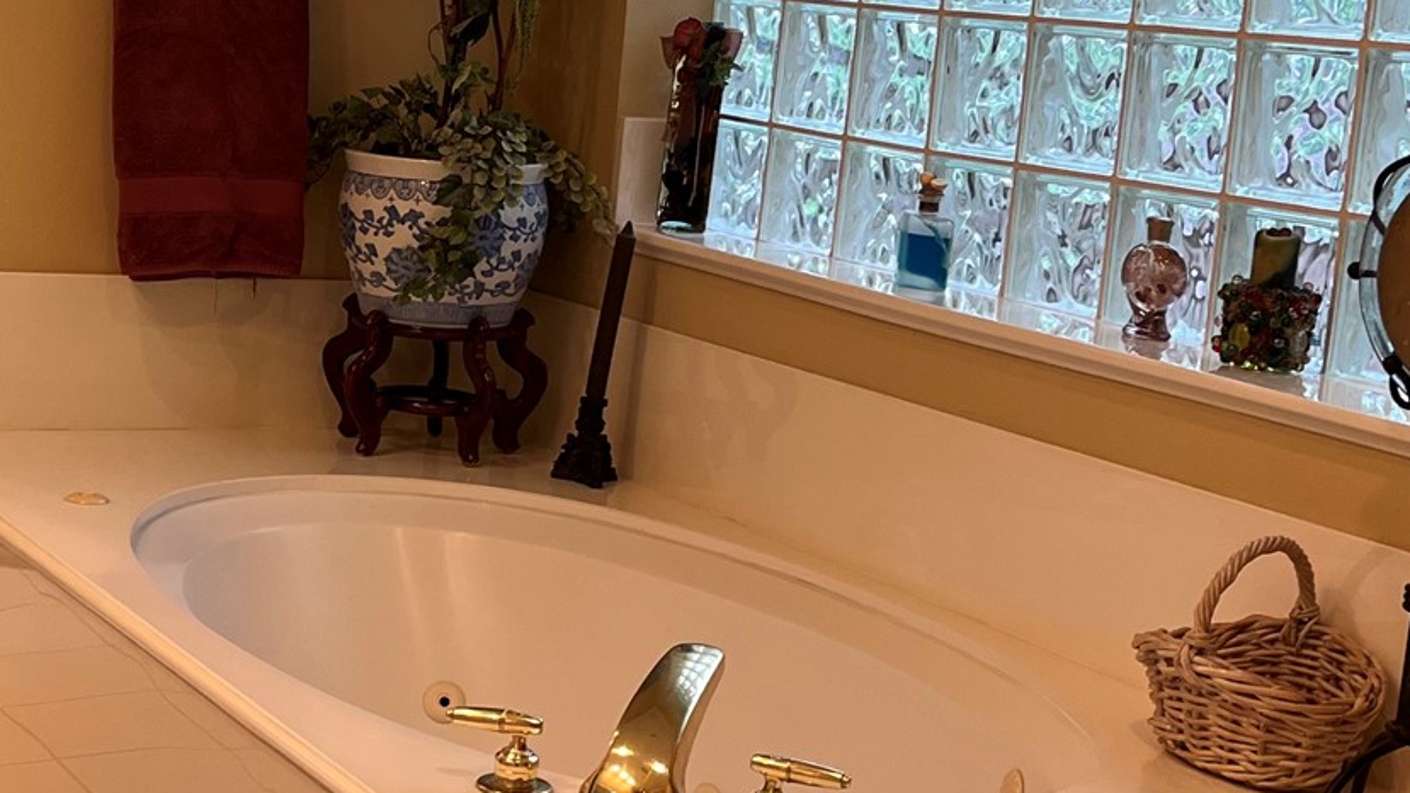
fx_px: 2617
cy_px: 281
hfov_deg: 29.8
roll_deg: -4.2
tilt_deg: -7.7
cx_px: 424
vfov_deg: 17.2
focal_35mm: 70
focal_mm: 5.1
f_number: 1.6
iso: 125
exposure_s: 1/120
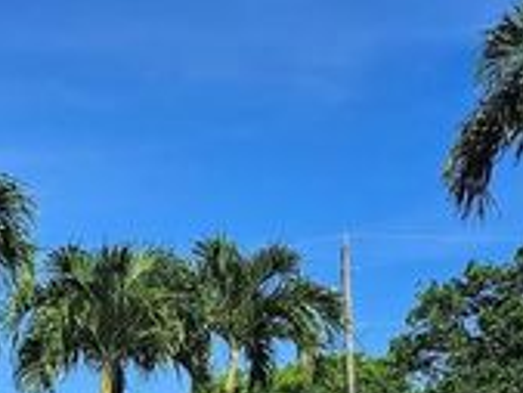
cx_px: -59
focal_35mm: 87
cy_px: 542
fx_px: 1315
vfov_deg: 15.9
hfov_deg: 21.3
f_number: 1.8
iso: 25
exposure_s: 1/3363
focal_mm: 5.4
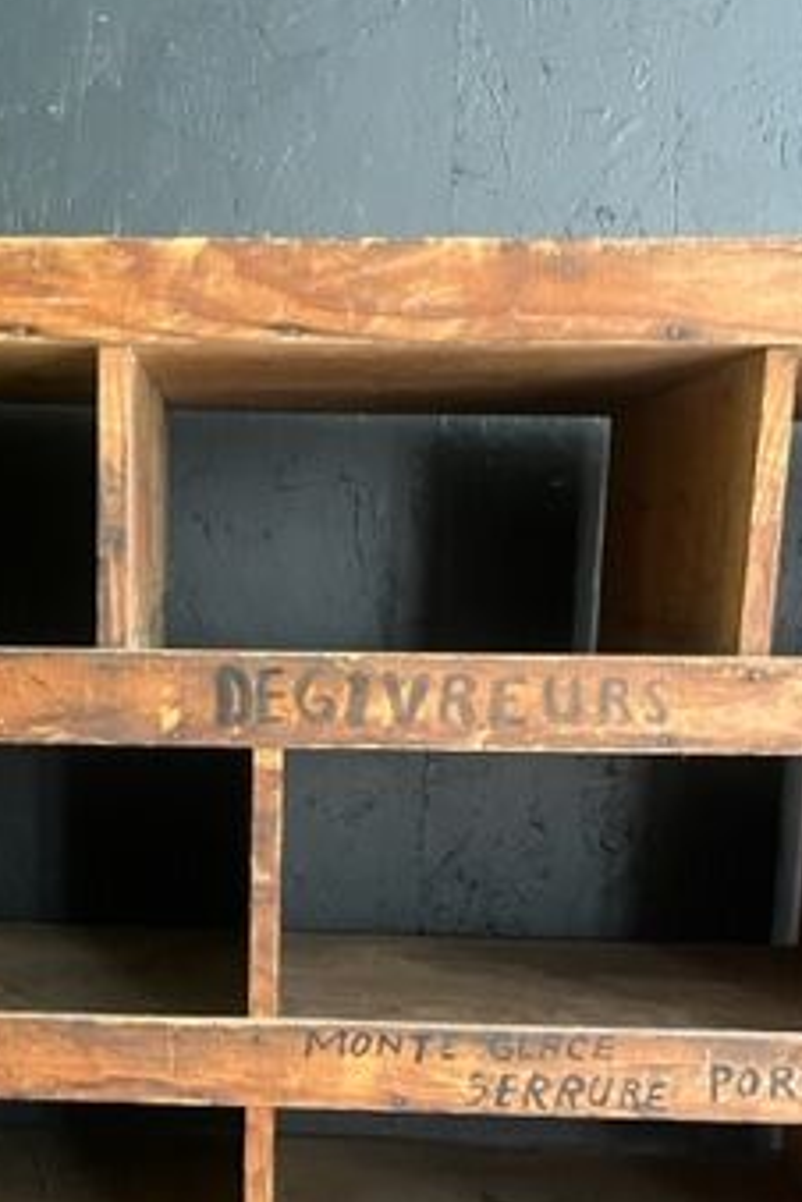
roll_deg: +0.2
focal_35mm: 51
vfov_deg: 37.5
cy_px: 964
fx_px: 1704
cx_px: 145
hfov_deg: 25.9
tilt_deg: -14.4
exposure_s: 1/60
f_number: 1.6
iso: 500
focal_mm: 5.1
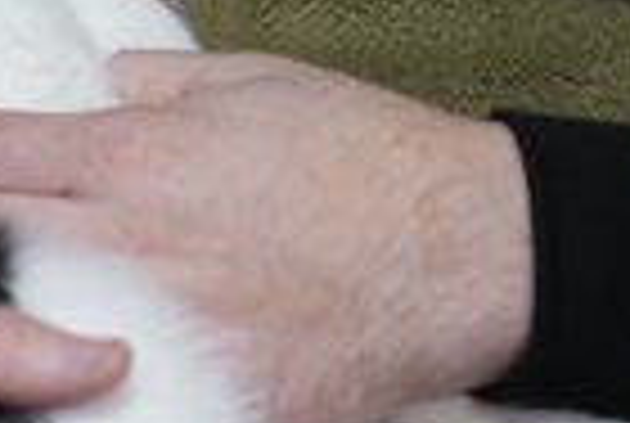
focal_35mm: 191
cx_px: 4
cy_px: 7
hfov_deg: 10.7
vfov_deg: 7.2
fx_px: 3350
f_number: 2.8
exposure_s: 1/160
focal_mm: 67
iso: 1600
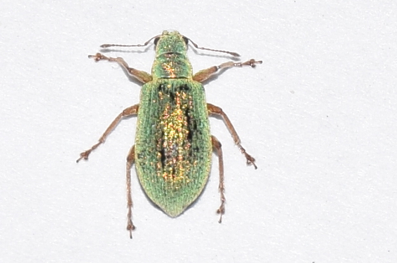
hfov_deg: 9.8
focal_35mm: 210
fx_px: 2311
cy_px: 132
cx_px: 198
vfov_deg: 6.5
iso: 100
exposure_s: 1/160
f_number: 11
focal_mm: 140
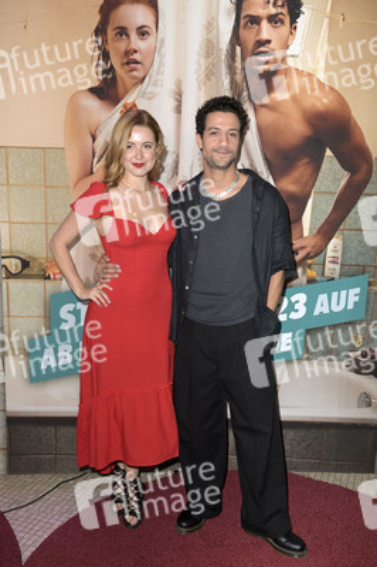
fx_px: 551
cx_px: 188
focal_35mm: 35
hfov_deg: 37.8
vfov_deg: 54.5
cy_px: 284
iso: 500
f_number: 5
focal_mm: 35
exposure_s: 1/200
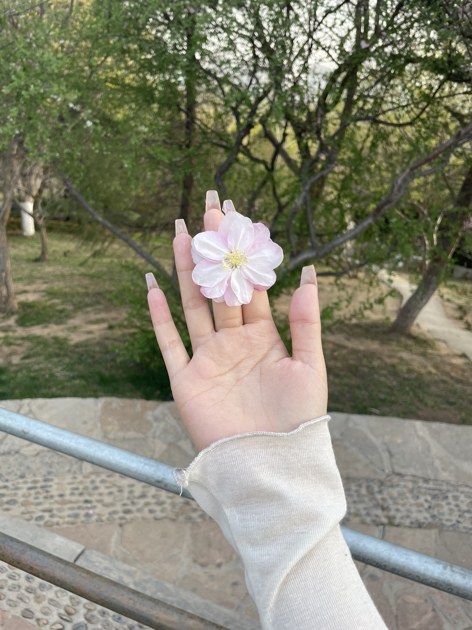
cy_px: 315
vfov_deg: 67.3
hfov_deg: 53.1
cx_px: 236
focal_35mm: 26
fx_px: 473
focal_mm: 4.2
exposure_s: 1/294
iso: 32
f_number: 1.6
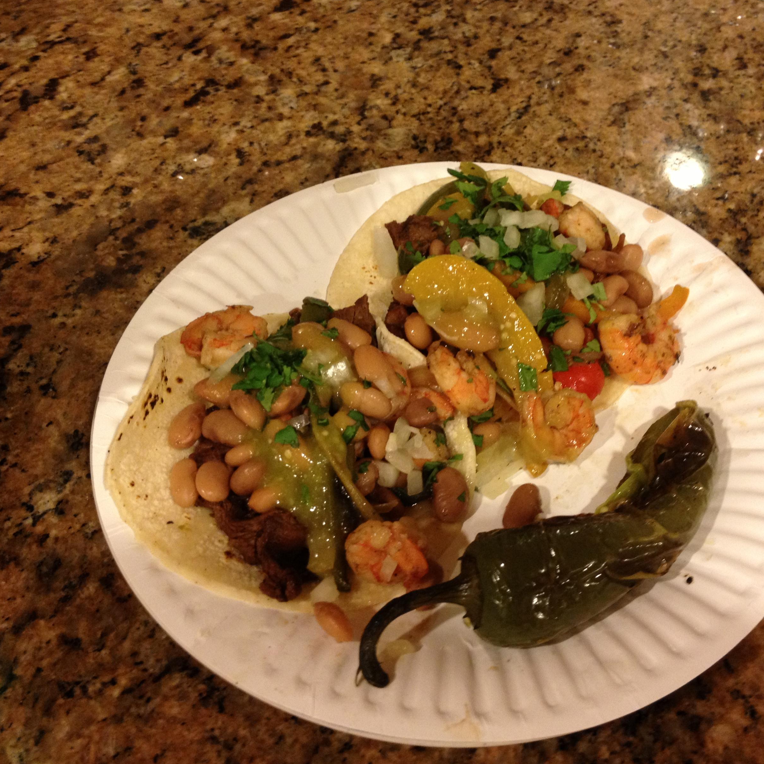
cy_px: 378
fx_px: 1049
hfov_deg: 39.9
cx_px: 451
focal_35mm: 42
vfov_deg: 40.0
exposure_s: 1/20
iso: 160
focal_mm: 4.28
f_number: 2.4
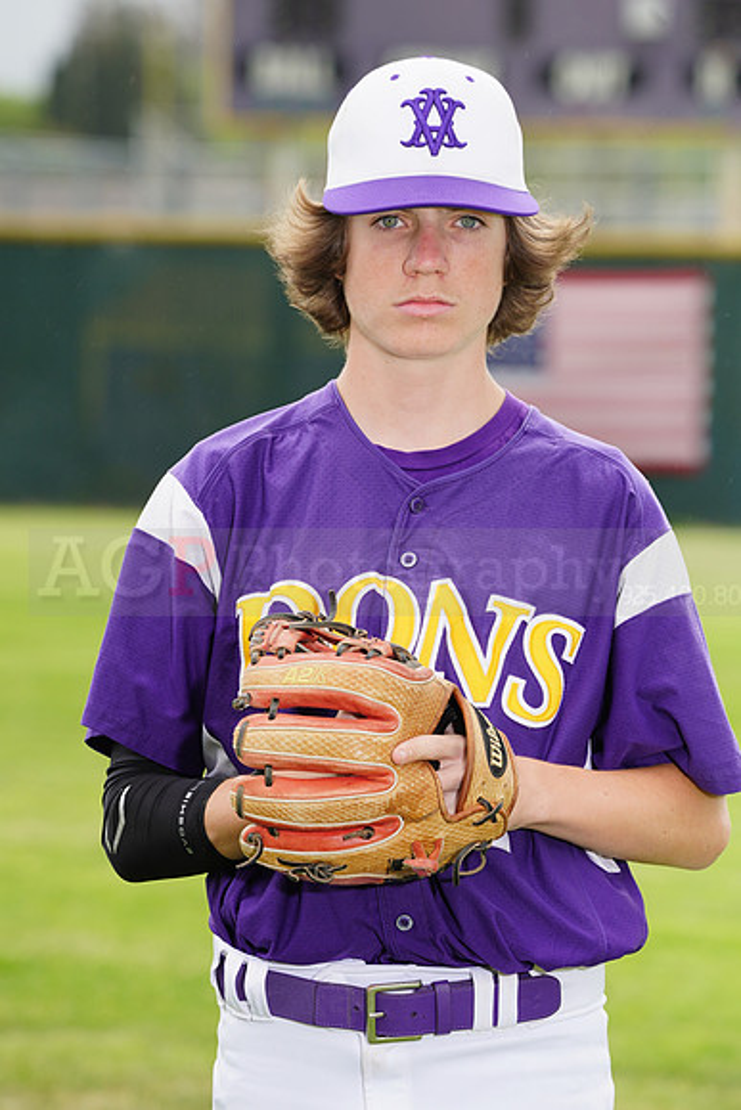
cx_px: 370
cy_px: 555
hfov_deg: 5.1
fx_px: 8361
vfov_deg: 7.6
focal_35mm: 271
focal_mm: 271
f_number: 9
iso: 200
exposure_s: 1/250
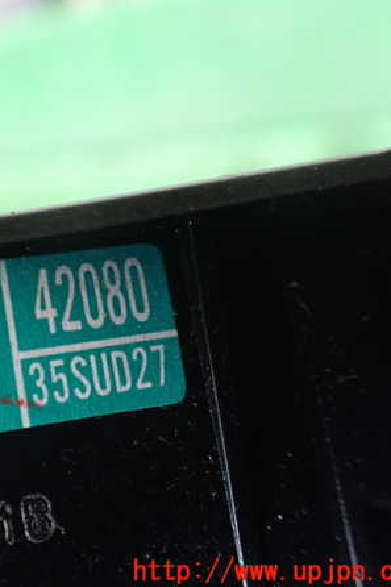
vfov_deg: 46.4
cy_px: 292
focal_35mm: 42
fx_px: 685
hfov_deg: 30.4
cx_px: 36
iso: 800
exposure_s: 1/125
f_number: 2.3
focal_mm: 5.4
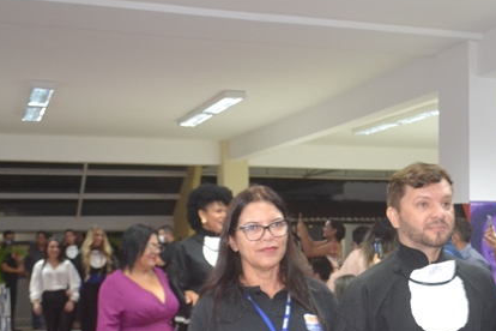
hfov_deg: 34.1
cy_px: 292
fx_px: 799
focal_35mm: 58
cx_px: 337
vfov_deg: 22.8
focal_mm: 20
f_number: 3.8
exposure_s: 1/60
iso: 1400
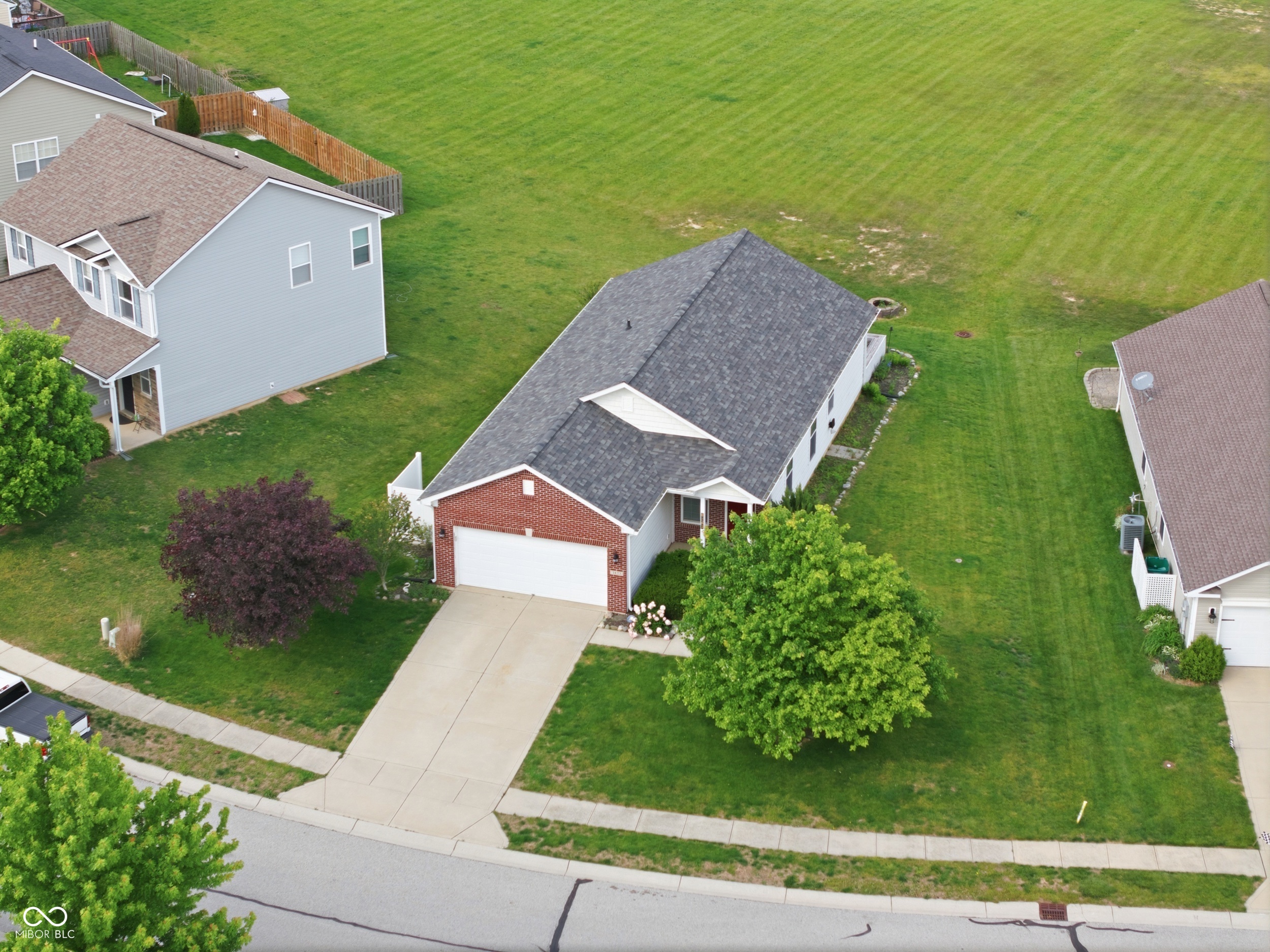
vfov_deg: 21.0
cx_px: 635
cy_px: 476
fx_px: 2568
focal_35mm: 70
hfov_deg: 27.8
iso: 110
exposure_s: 1/50
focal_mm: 19.4
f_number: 2.8
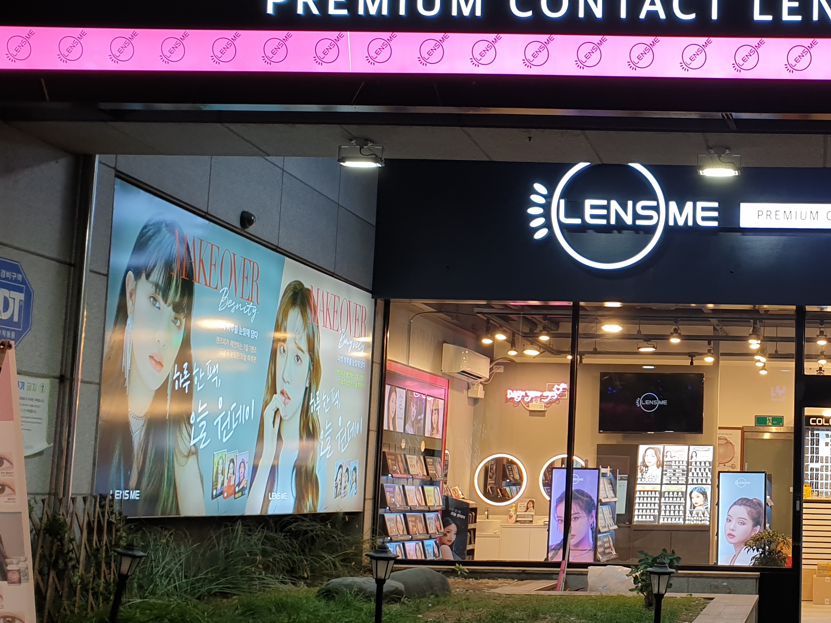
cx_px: 760
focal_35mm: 53
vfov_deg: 27.5
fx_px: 1272
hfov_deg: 34.1
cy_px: 334
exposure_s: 1/60
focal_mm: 4.3
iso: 50
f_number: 2.4
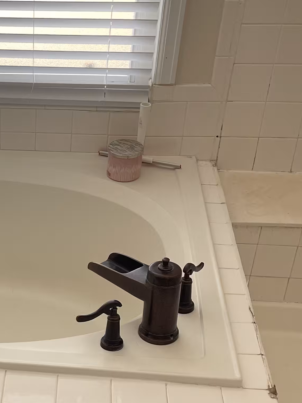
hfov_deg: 21.0
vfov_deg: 29.0
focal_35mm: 66
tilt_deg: -36.1
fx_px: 768
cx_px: -44
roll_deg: +3.2
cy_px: 295
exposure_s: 1/121
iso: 80
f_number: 1.6
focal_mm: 5.1
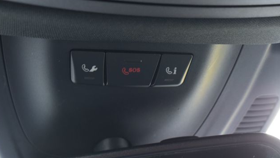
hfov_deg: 32.8
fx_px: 475
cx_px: 138
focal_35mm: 64
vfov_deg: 18.8
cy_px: 67
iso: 720
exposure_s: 1/15
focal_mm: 40
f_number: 6.3
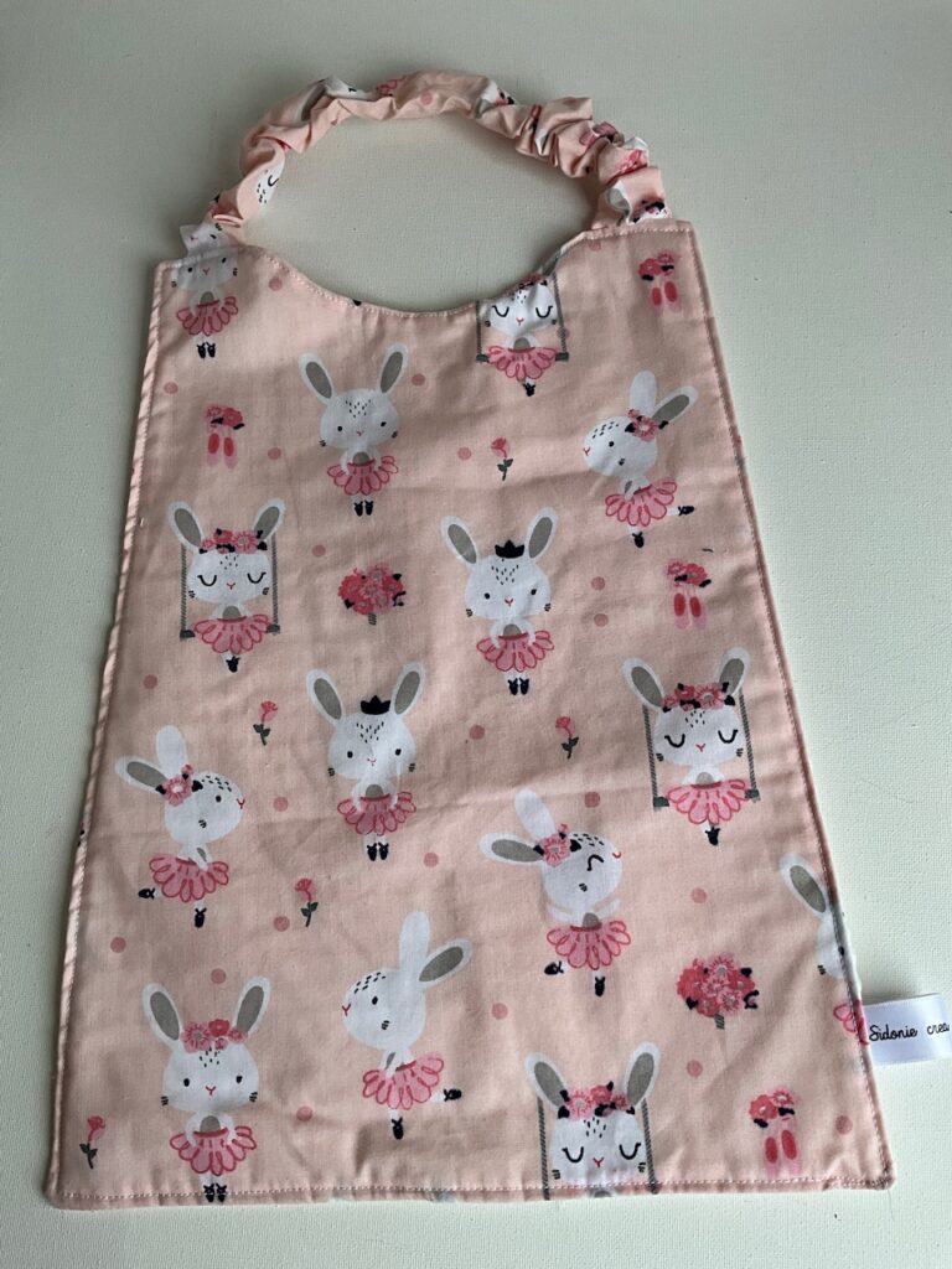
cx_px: 476
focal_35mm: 29
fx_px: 1063
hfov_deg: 48.2
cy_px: 634
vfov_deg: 61.7
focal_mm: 3
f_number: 1.8
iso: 25
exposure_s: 1/446
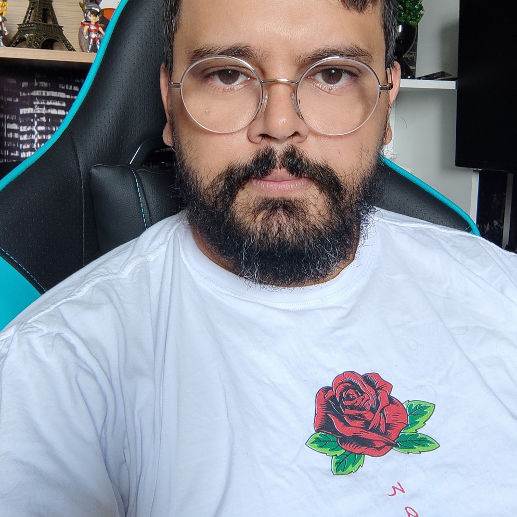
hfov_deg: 43.9
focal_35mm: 38
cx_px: 259
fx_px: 642
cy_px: 173
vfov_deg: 43.3
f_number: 2.2
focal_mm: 3.14
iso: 135
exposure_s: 1/60
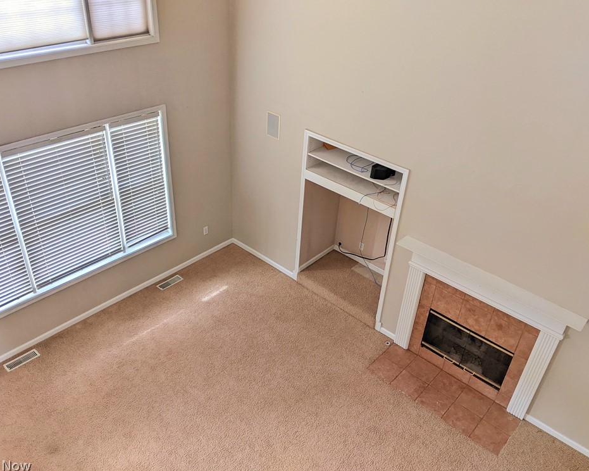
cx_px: 289
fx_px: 505
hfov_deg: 60.5
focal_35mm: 29
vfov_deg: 49.9
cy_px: 233
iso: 54
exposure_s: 1/59.9
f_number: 1.8
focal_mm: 4.44
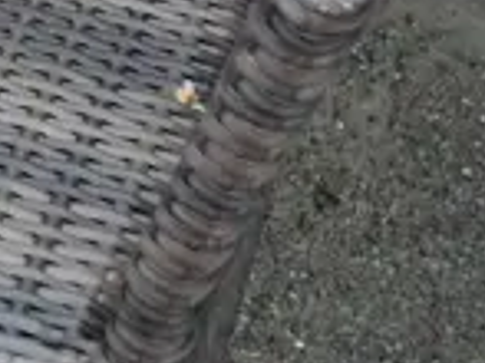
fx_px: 2926
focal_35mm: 209
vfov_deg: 6.9
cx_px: -690
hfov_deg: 8.6
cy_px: -312
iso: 500
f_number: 3.6
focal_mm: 15
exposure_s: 1/60
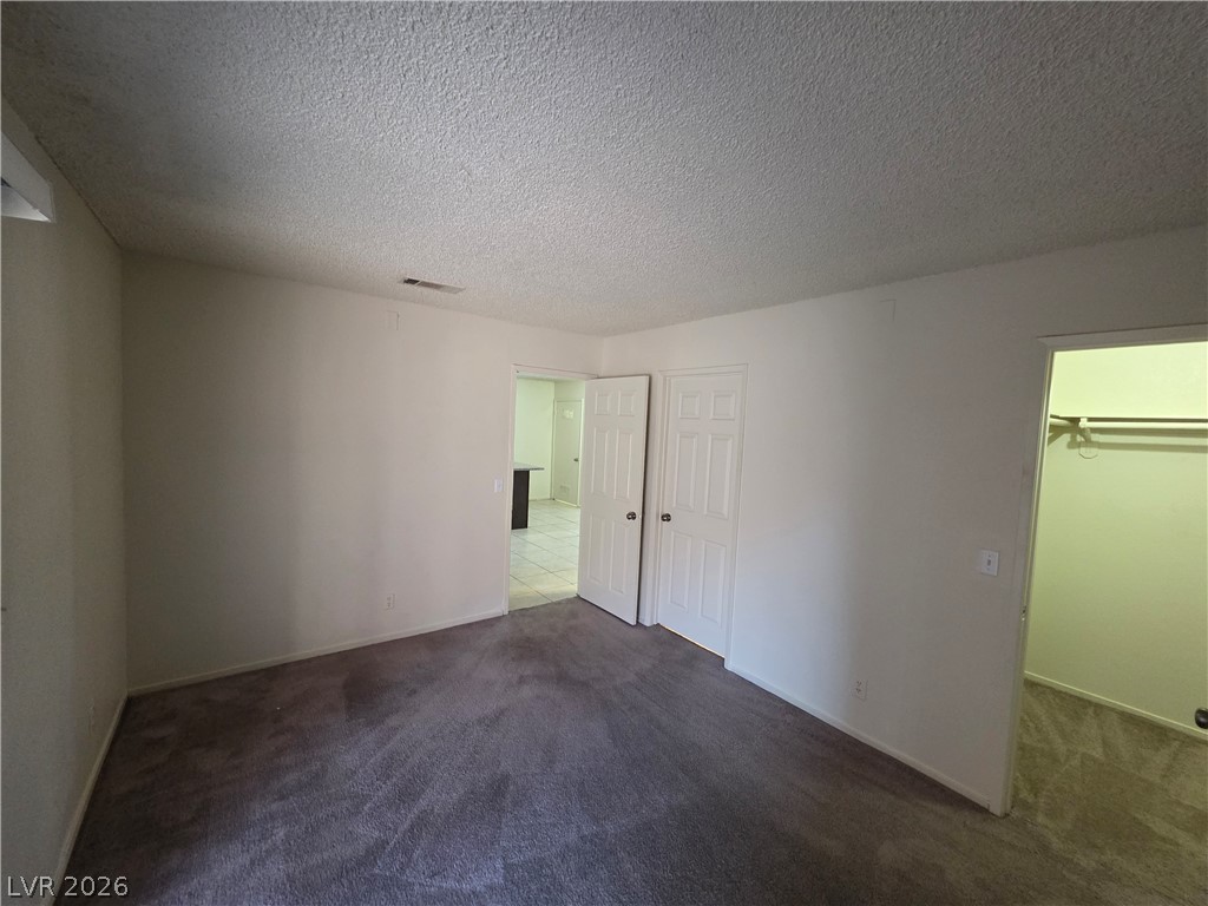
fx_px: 454
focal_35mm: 13
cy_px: 453
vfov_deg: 89.9
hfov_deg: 106.2
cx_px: 604
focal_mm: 2.2
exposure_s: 1/60
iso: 500
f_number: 1.9
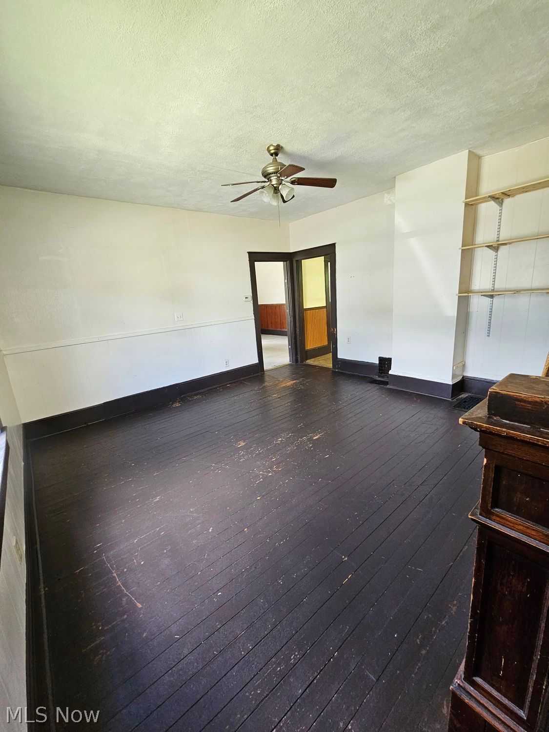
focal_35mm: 13
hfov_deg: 89.9
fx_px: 275
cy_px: 366
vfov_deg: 106.2
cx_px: 274
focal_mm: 2.2
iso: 200
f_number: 2.2
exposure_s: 1/60
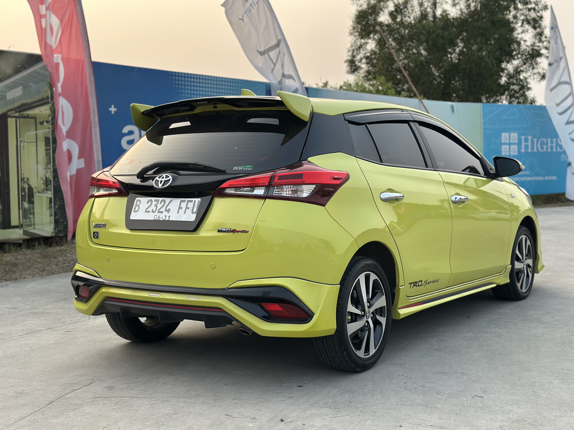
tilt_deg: -2.9
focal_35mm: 48
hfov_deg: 39.7
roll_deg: +0.6
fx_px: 796
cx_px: 287
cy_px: 215
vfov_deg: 30.3
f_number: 1.78
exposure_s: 1/843
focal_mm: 6.86
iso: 80
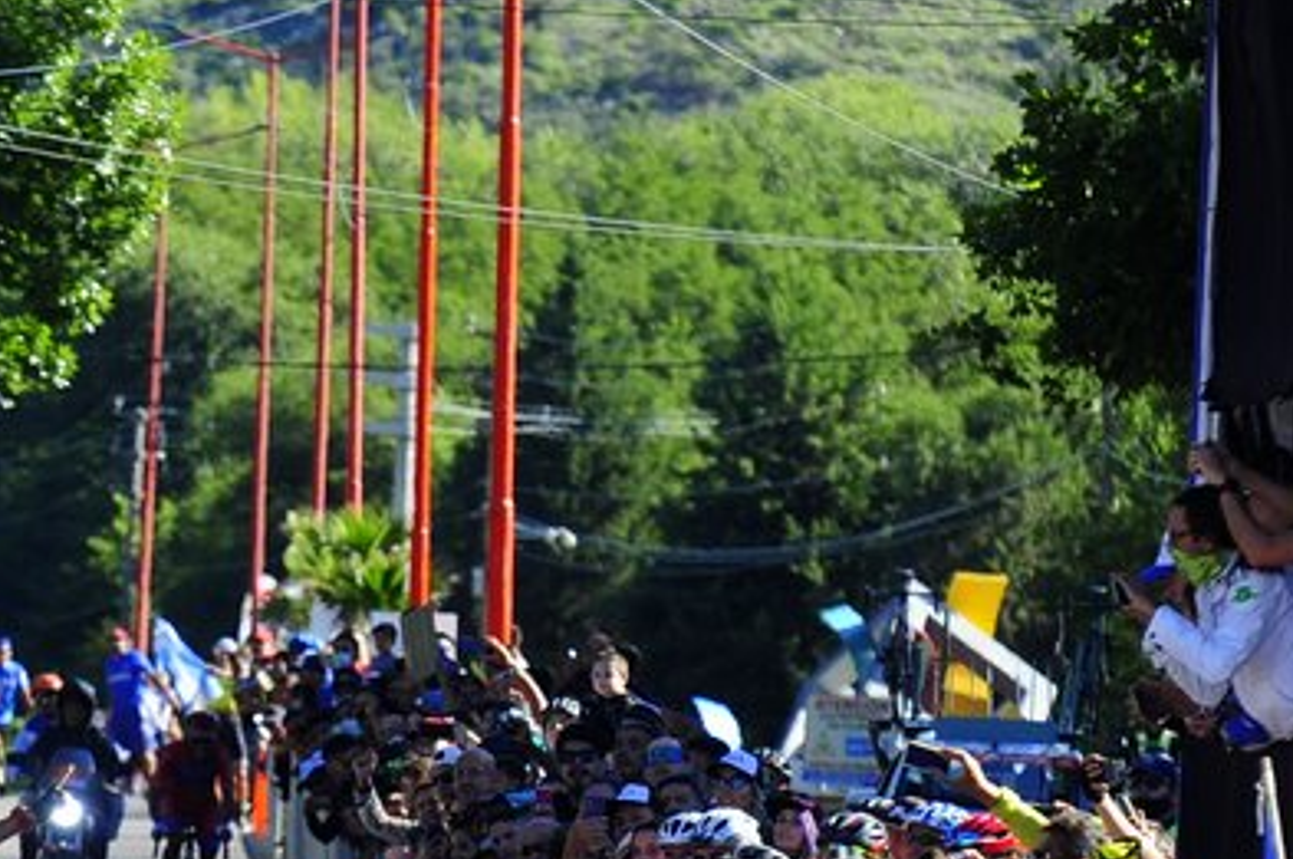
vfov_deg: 2.8
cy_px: 903
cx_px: 23
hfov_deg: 4.2
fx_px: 17541
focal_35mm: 489
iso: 500
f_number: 3.5
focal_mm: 160
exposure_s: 1/1250
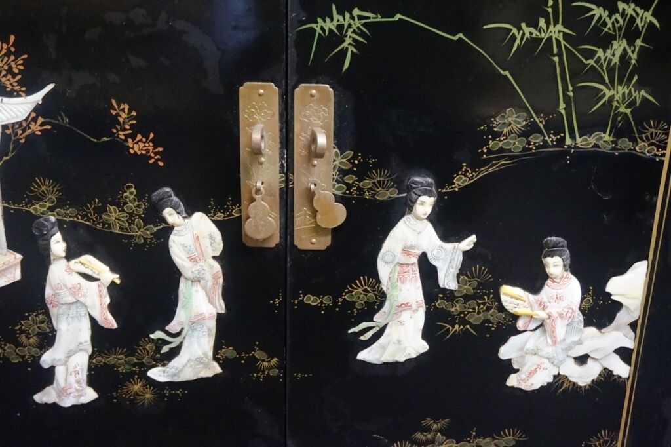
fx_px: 783
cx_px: 336
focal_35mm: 42
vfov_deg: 31.9
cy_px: 224
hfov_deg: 46.4
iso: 3200
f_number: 4.5
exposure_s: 1/25
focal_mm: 28
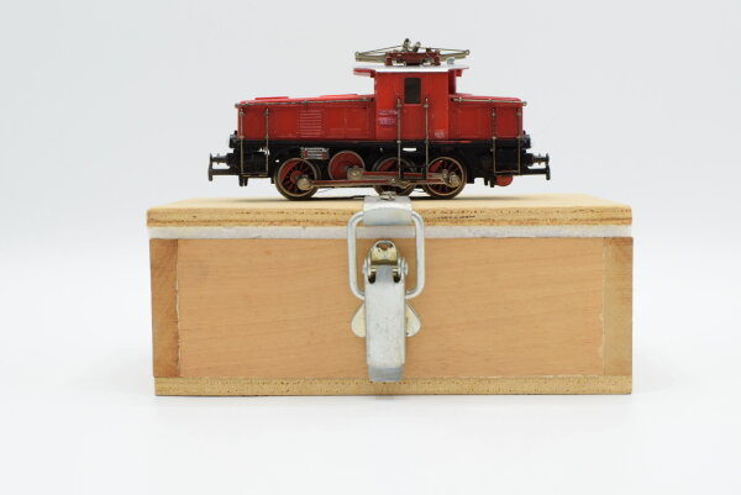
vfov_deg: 25.8
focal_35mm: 52
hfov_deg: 37.8
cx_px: 370
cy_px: 248
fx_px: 1081
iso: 400
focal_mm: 35
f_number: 8
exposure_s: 1/200
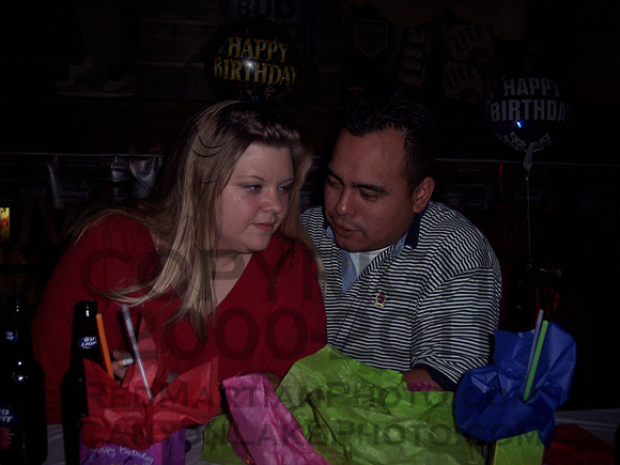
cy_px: 232
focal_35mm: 39
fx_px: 699
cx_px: 310
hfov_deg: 47.9
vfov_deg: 36.8
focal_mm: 8
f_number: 2.8
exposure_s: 1/60
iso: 140
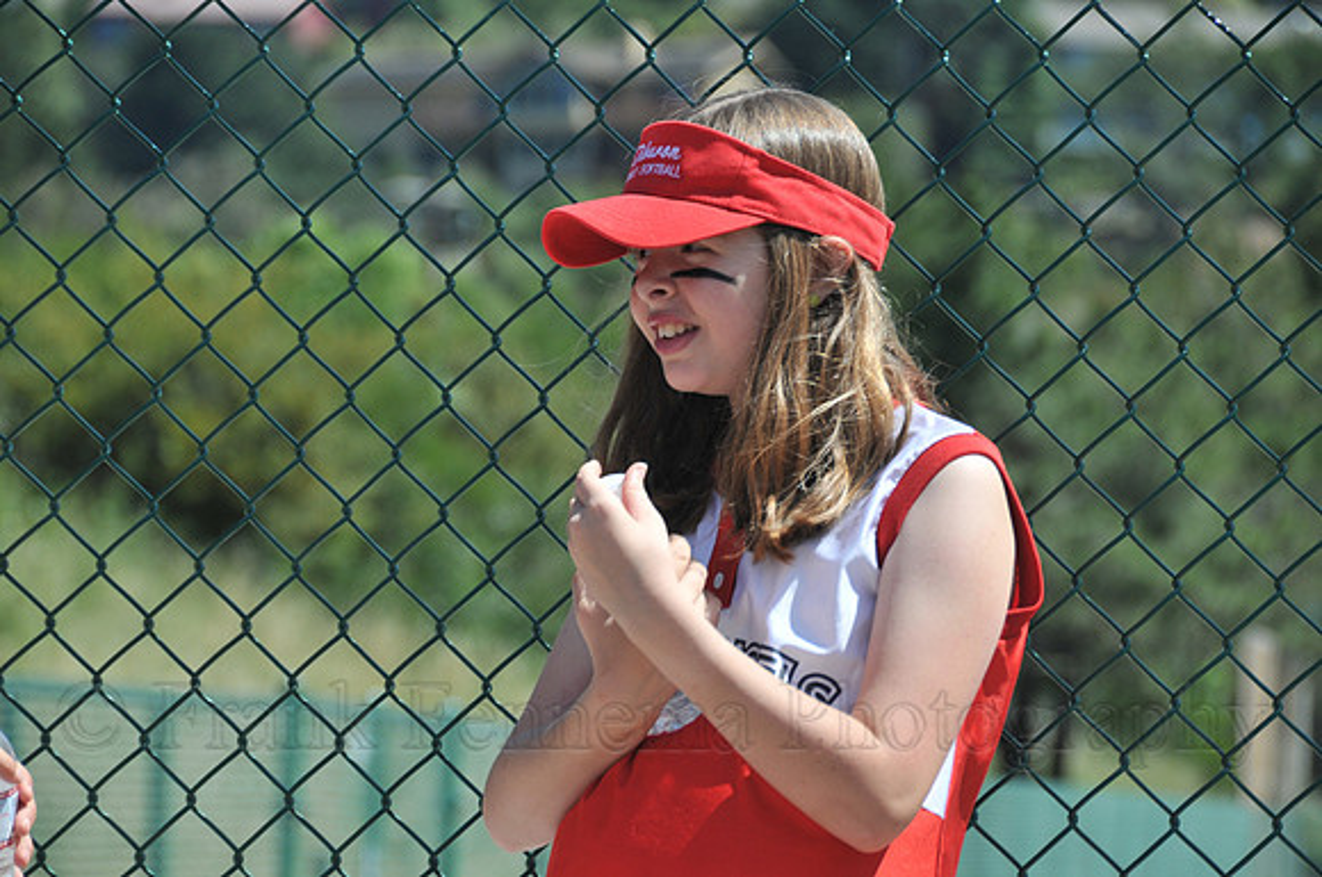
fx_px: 8251
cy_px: 438
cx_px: 661
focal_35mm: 225
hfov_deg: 9.2
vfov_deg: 6.1
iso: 200
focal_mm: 150
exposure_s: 1/250
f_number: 5.6
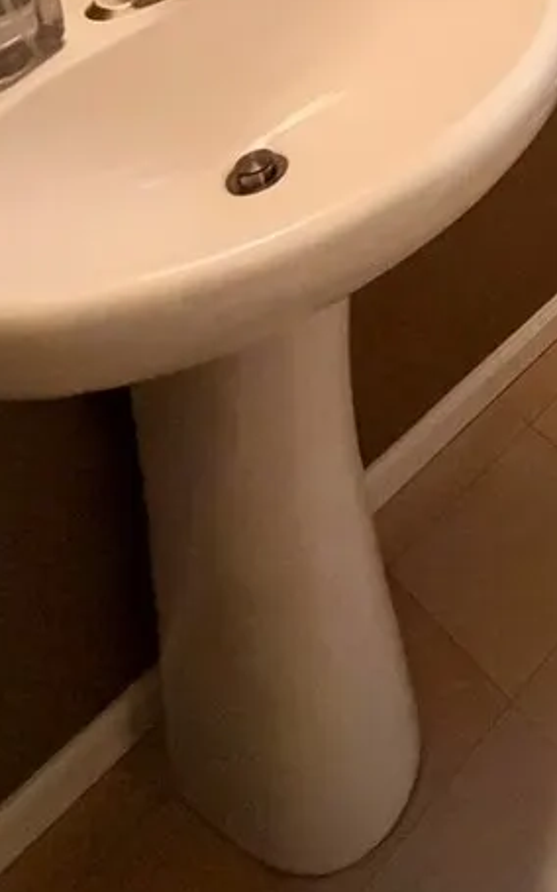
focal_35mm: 47
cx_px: 753
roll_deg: +1.5
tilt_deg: -10.4
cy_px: -445
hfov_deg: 23.7
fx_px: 1143
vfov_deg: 28.2
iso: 800
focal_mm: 2.22
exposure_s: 1/60
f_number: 2.2
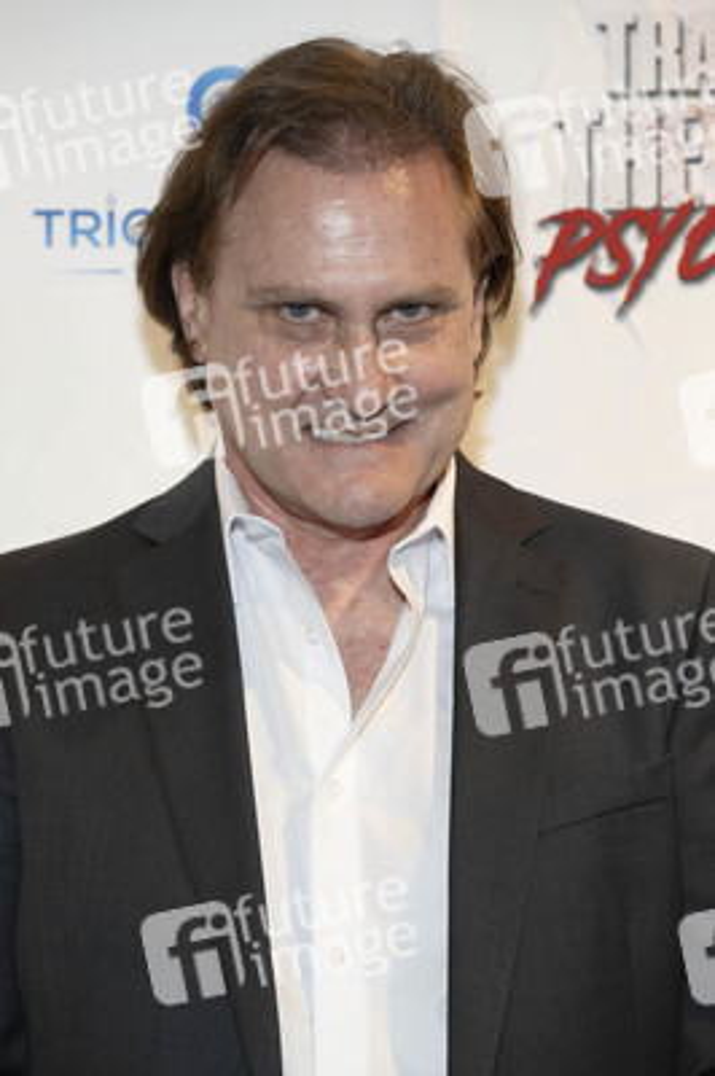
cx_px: 358
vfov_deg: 21.7
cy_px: 538
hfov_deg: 14.5
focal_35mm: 94
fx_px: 2805
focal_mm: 94
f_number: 5.6
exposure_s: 1/200
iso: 800
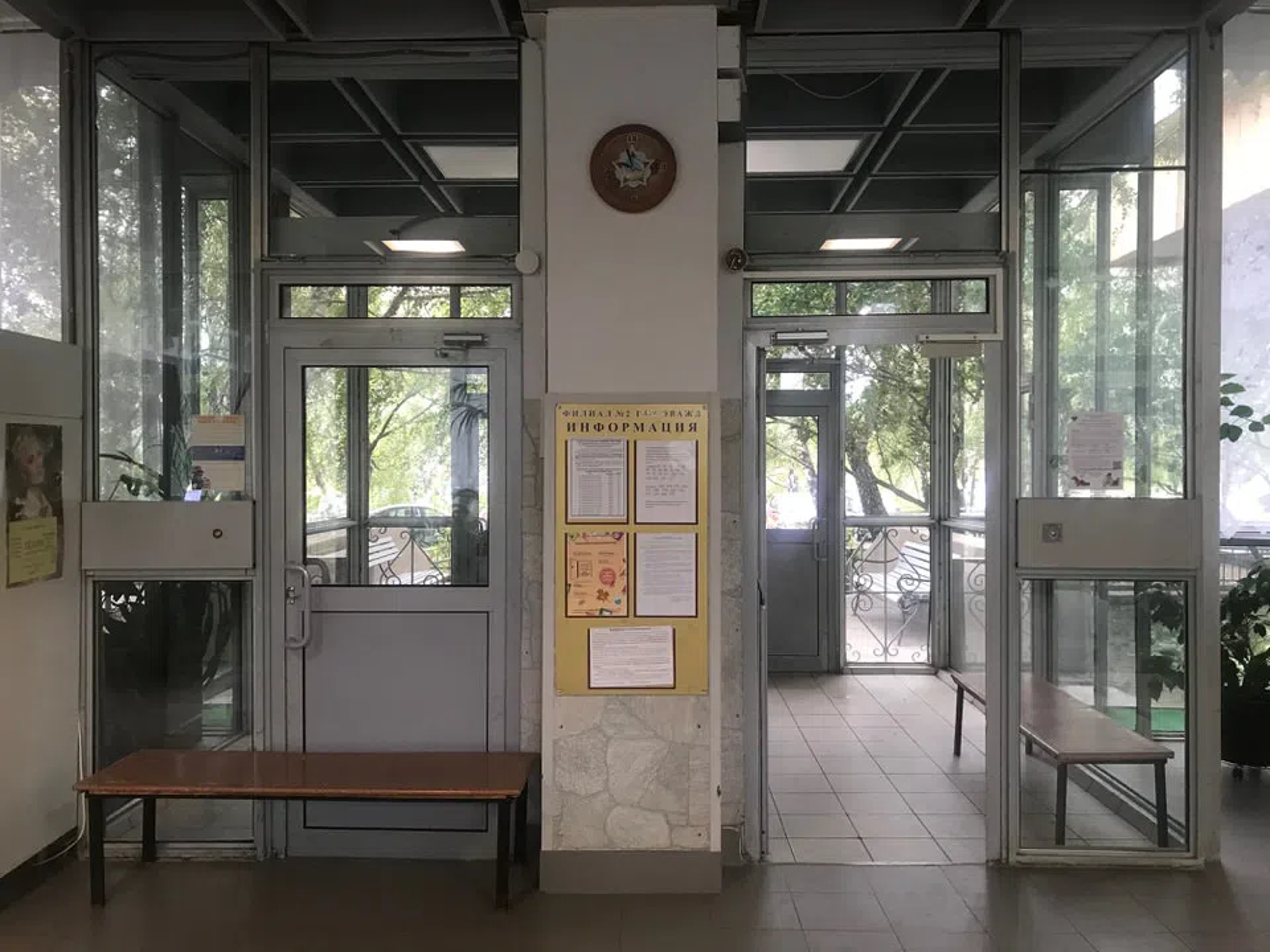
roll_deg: +0.2
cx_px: 635
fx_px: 1027
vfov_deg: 49.7
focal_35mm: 28
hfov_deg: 63.4
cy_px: 476
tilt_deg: +0.4
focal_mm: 3.99
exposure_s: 1/17
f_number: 1.8
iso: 50
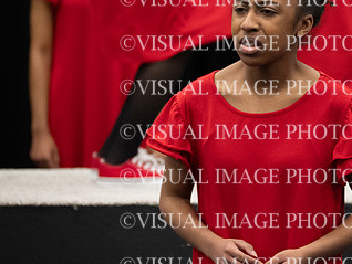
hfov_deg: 5.5
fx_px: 3653
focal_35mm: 359
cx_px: 280
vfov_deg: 4.1
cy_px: 65
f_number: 6.3
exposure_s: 1/125
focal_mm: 205
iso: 8000
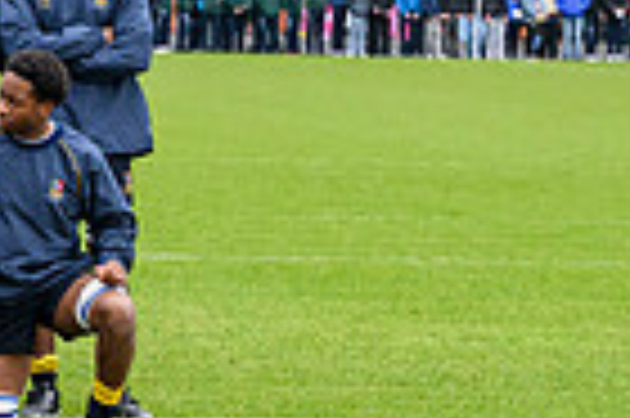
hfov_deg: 6.6
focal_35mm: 304
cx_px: -508
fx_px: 5314
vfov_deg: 4.5
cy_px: -276
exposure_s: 1/1000
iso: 2500
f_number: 4.5
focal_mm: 70
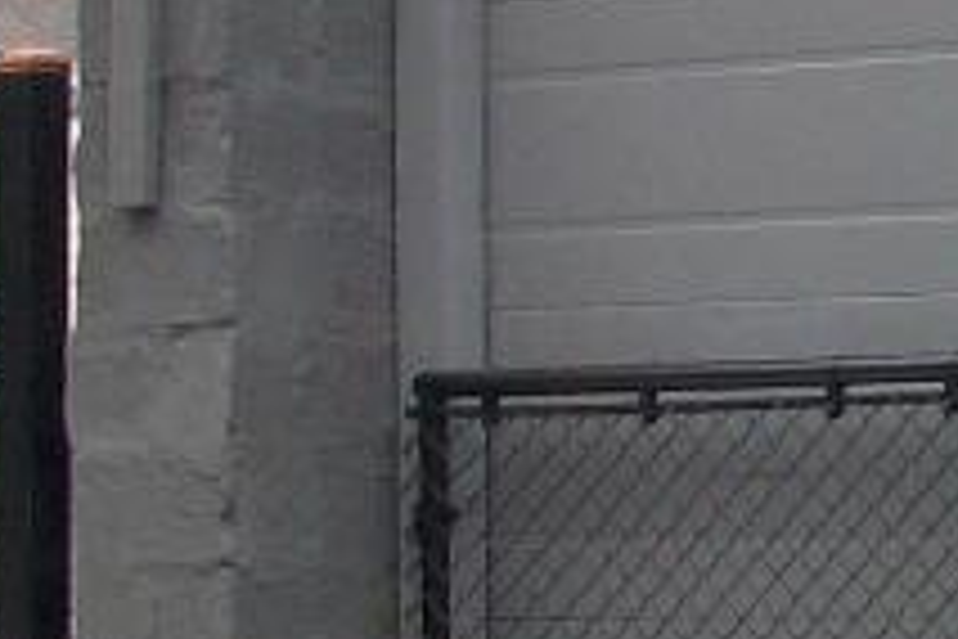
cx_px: 1732
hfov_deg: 8.3
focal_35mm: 239
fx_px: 6360
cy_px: 544
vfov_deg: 5.7
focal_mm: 5.7
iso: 64
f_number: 2.8
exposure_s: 1/278
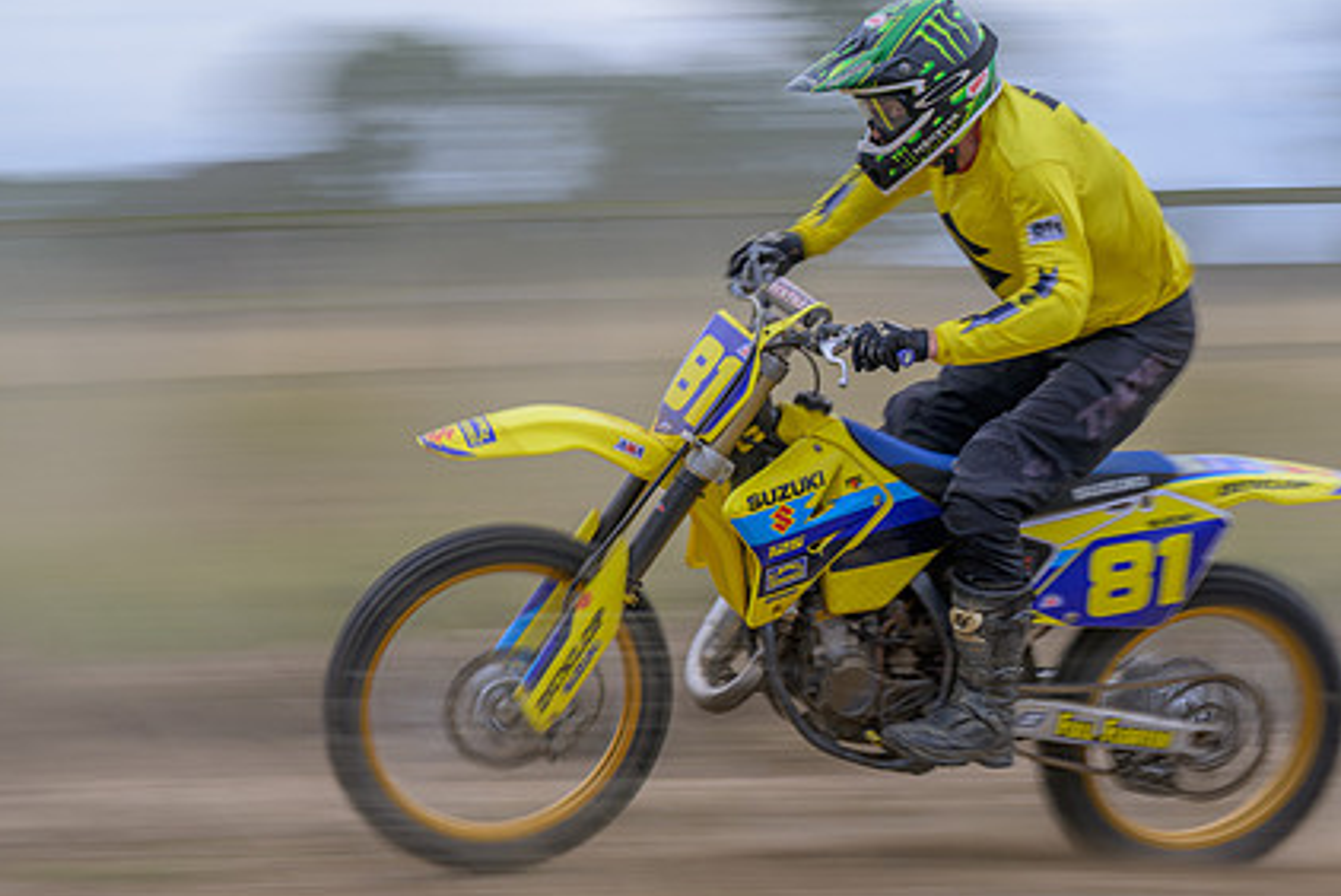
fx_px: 5889
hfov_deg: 13.0
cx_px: 712
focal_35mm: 158
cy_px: 431
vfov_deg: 8.7
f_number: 14
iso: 64
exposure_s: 1/50
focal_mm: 115
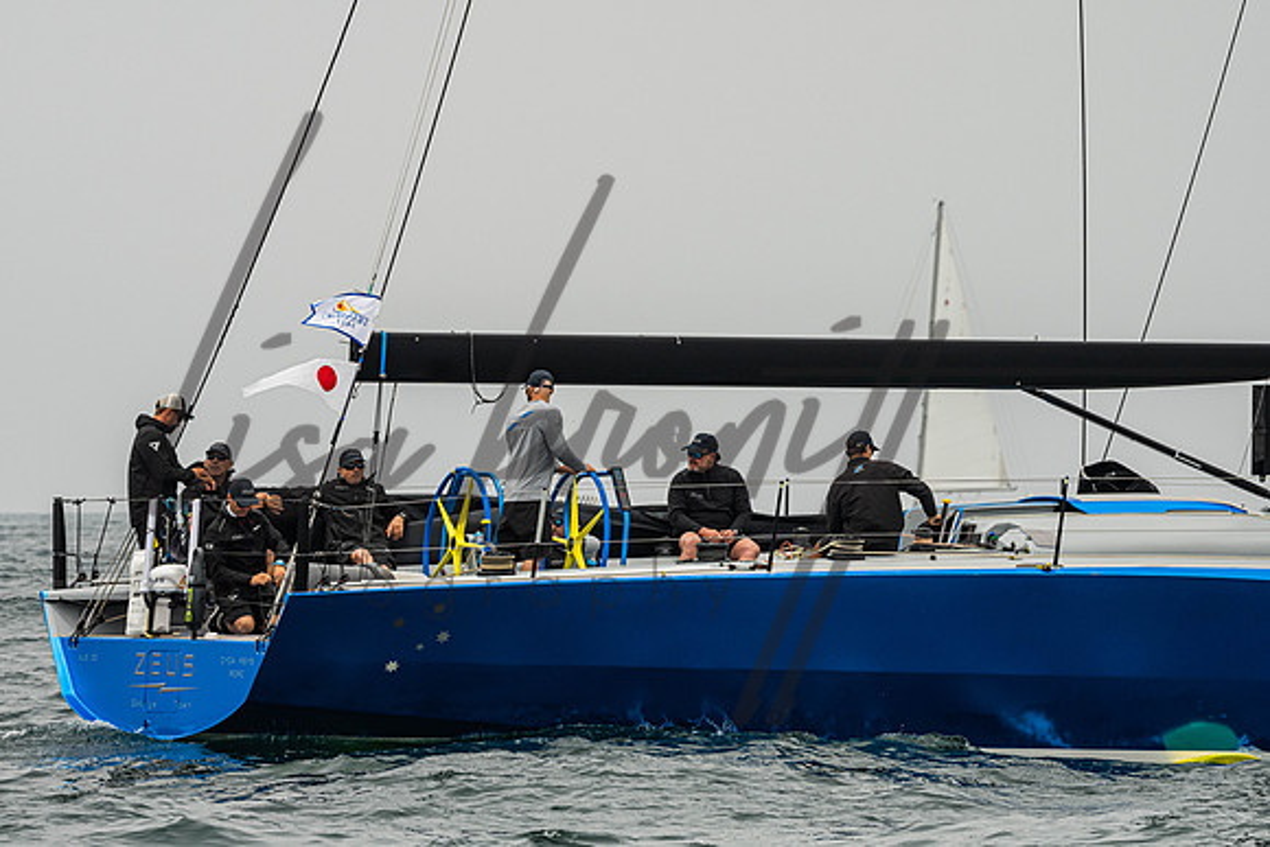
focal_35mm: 423
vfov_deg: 3.2
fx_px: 14938
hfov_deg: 4.9
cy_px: 351
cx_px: 523
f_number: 13
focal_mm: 360
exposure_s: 1/1000
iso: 500
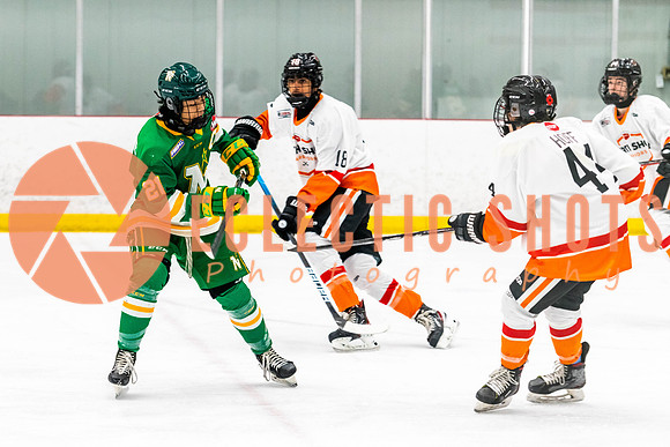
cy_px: 246
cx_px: 219
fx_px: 2920
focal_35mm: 157
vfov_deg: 8.8
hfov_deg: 13.1
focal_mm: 112
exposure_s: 1/640
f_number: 2.8
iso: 2000
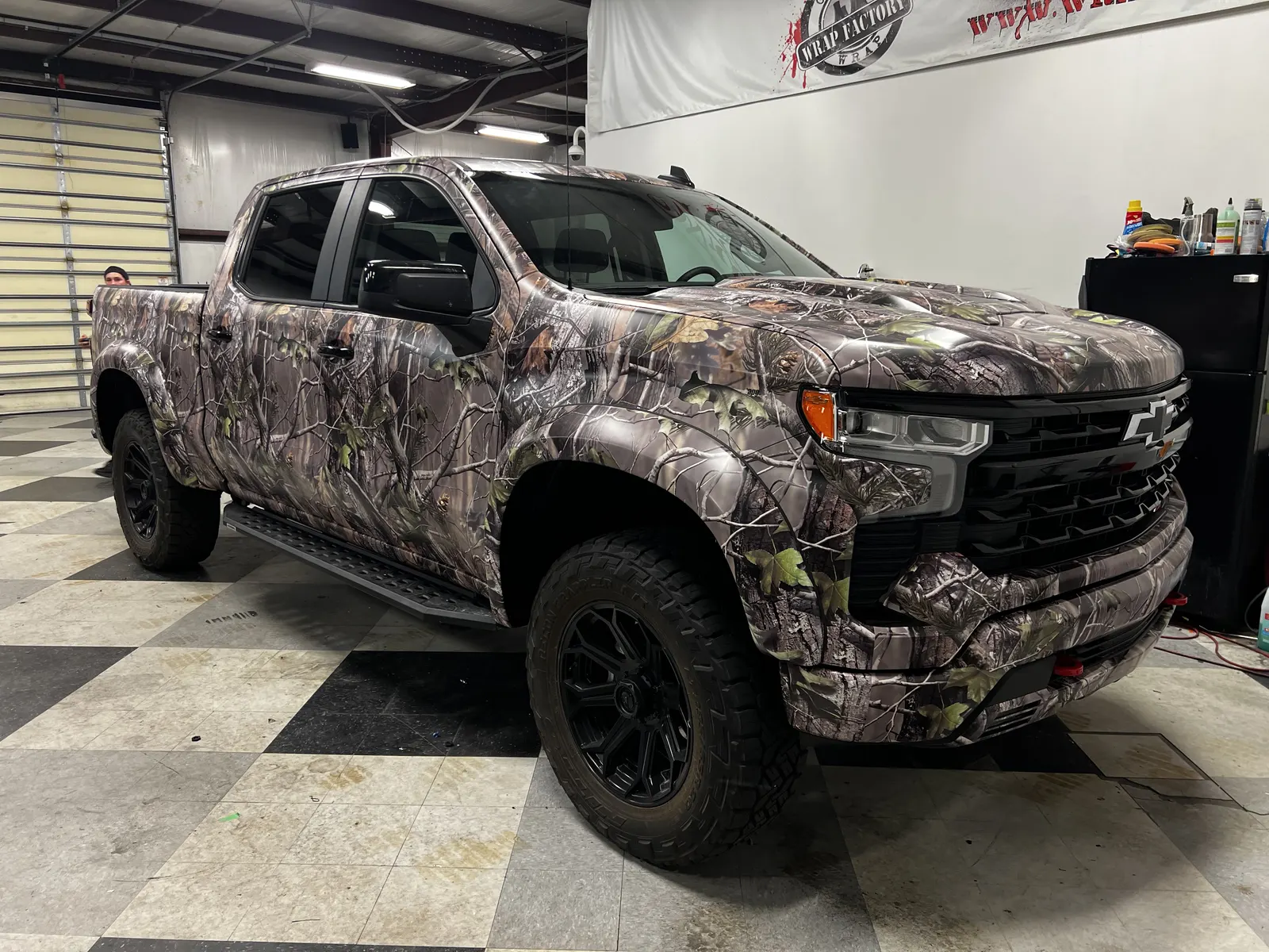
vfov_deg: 53.1
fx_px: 953
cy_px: 476
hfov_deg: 67.3
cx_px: 634
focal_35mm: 26
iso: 80
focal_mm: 5.7
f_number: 1.5
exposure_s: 1/60
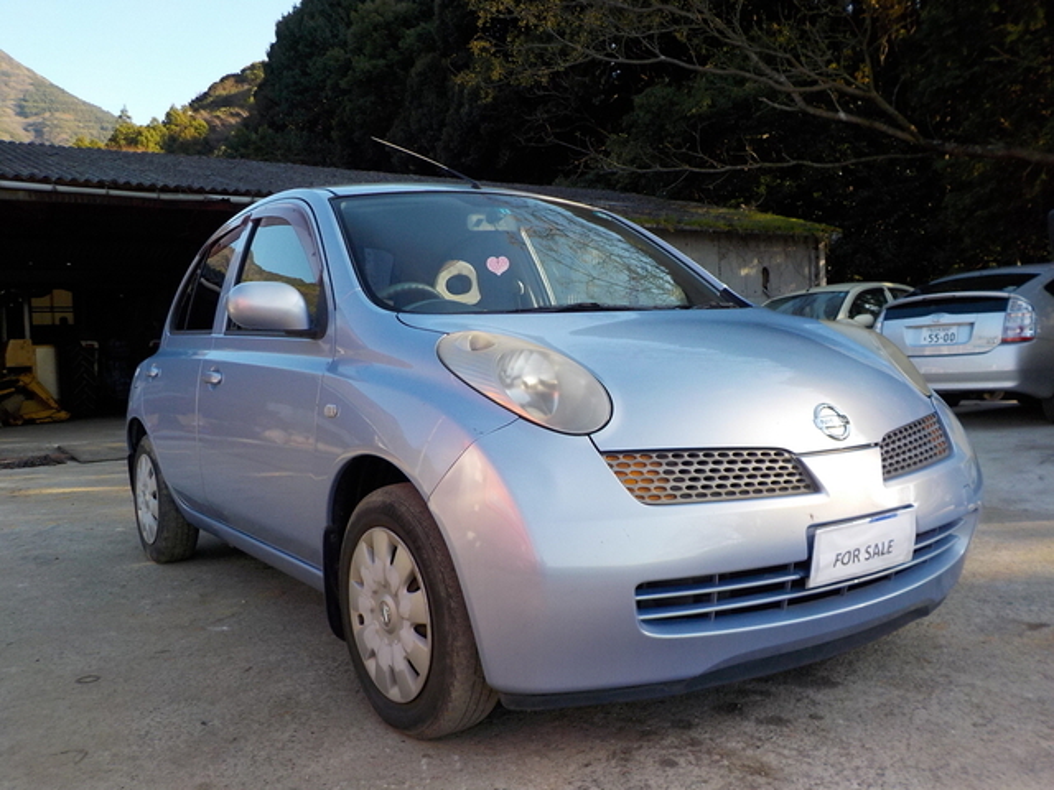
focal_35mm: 30
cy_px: 395
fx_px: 913
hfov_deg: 60.0
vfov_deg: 46.8
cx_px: 527
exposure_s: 1/400
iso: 125
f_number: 3.3
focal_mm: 4.1
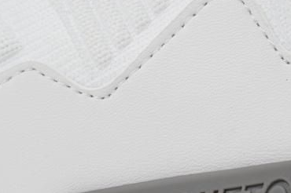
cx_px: 160
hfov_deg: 9.2
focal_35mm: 225
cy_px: 103
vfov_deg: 6.1
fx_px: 1817
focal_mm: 104
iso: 400
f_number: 13
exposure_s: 1/100
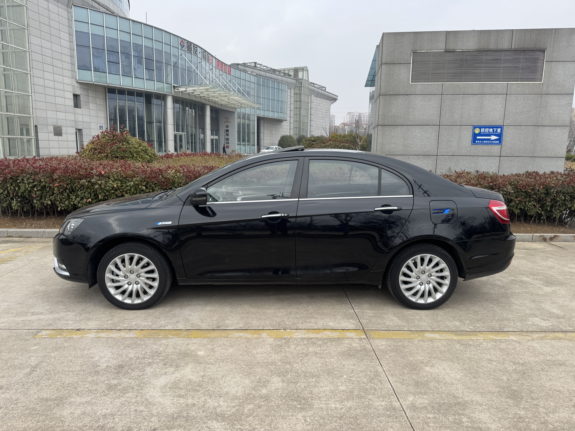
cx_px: 288
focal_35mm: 24
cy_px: 216
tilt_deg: -8.8
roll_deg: -0.8
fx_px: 399
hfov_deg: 71.6
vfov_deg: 56.8
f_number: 1.78
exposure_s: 1/2331
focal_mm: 6.76
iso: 80
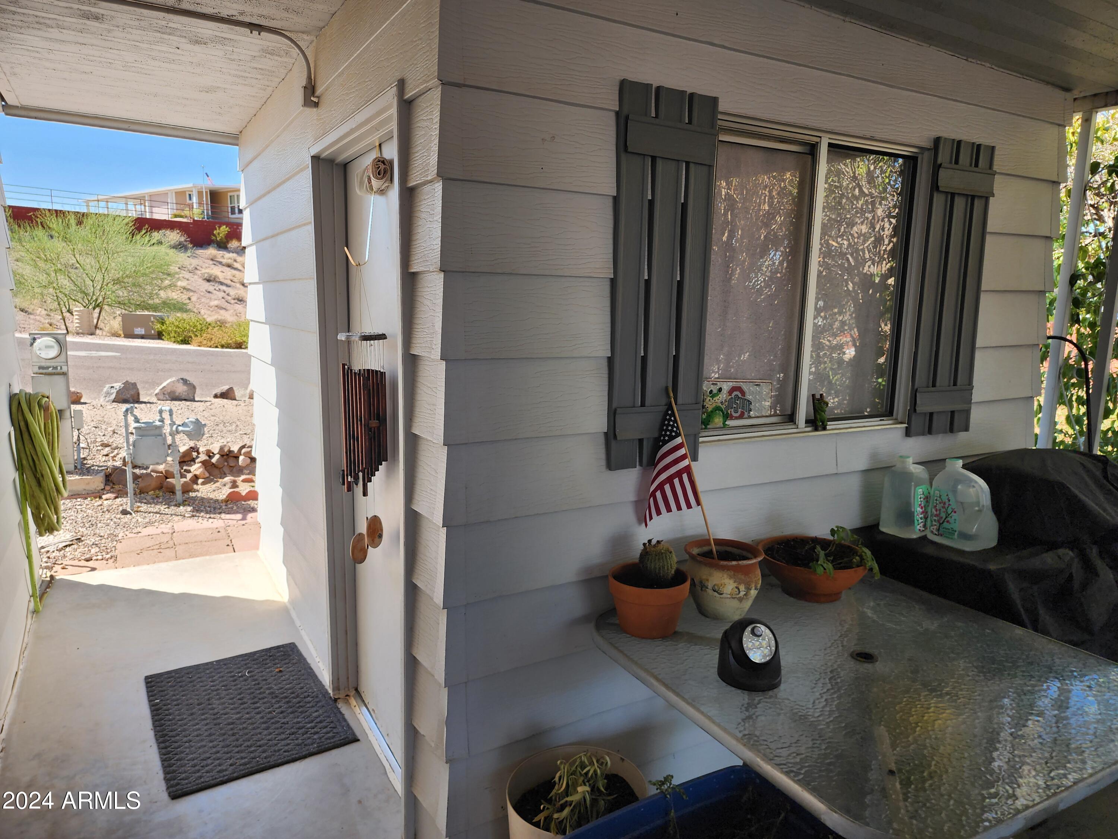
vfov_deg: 58.9
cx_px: 559
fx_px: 743
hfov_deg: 73.9
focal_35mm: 23
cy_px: 420
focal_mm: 6.4
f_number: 1.8
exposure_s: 1/180
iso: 20
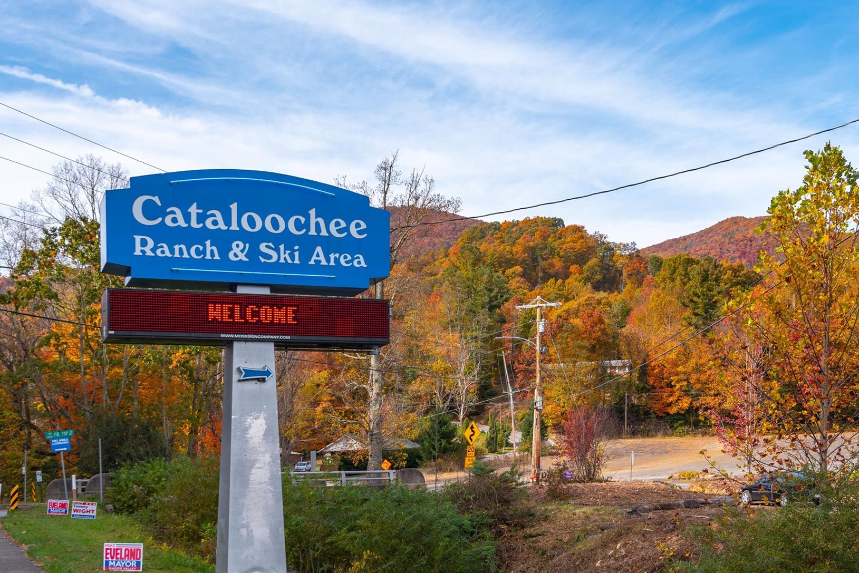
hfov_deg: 44.5
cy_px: 348
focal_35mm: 44
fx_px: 1050
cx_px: 430
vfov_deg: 30.4
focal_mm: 35
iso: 100
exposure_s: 1/200
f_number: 8
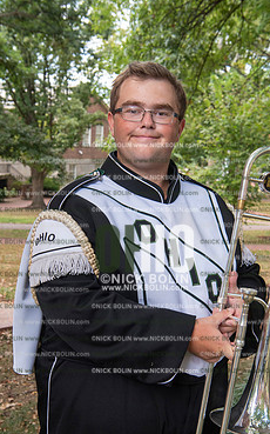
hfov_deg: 23.1
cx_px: 144
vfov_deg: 36.2
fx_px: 661
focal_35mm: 56
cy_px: 258
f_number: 8
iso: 500
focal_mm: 45
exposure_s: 1/100
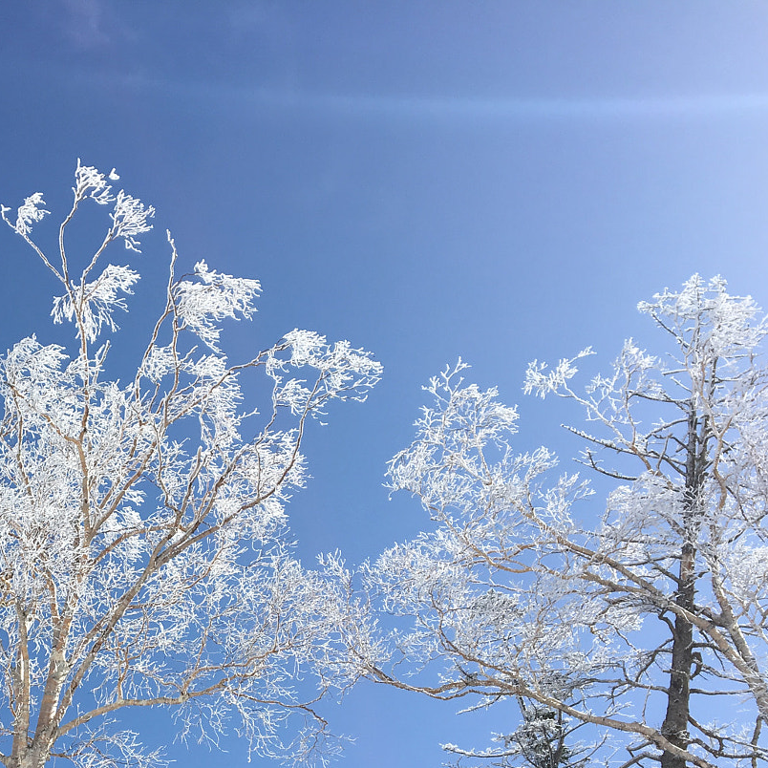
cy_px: 572
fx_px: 1280
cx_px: 94
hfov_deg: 32.0
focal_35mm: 51
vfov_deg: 32.8
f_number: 2.2
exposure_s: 1/1789
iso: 25
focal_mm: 4.15
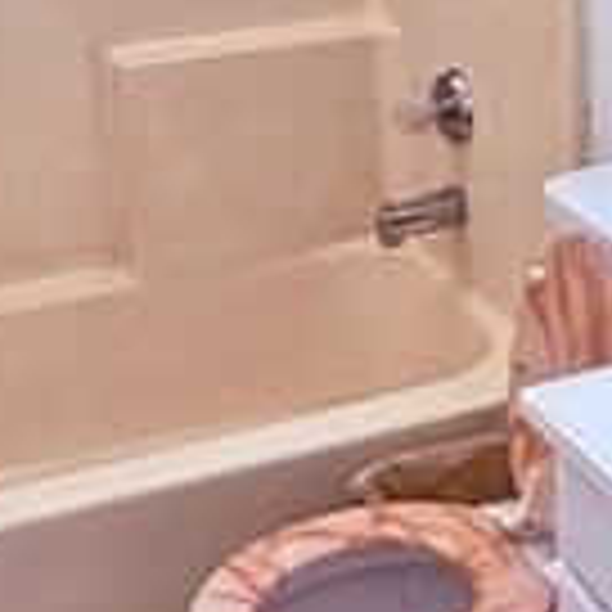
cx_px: 544
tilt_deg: -20.2
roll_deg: +1.5
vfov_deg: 18.6
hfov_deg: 18.4
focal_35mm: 93
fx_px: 1860
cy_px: 171
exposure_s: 1/60
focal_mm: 2.22
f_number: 2.2
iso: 400
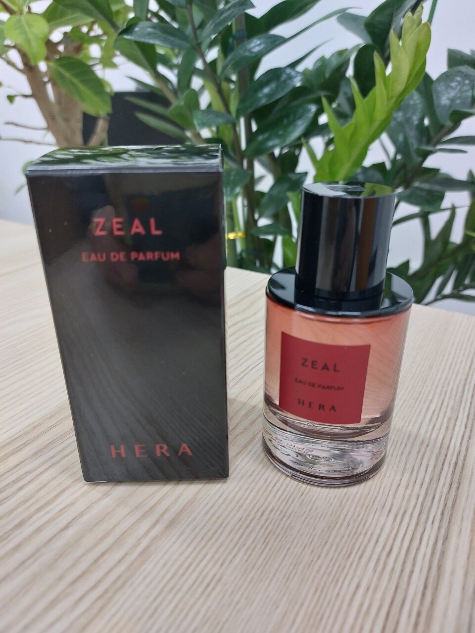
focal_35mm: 25
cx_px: 238
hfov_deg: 54.9
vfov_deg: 69.4
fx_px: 457
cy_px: 316
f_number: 1.8
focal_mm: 5.23
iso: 125
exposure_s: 1/60.2
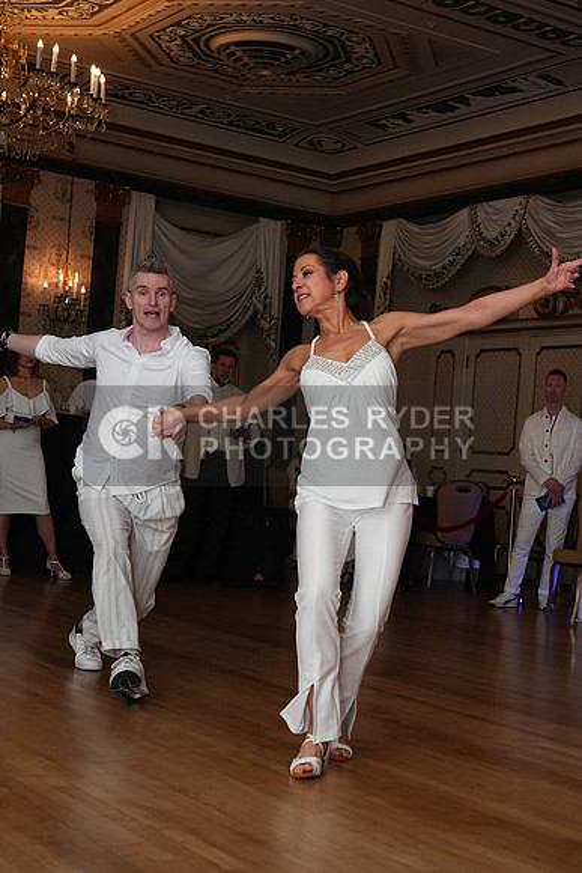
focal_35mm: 53
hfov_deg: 25.5
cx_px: 291
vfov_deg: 37.5
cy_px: 436
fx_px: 1284
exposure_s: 1/200
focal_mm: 53
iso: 5000
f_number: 5
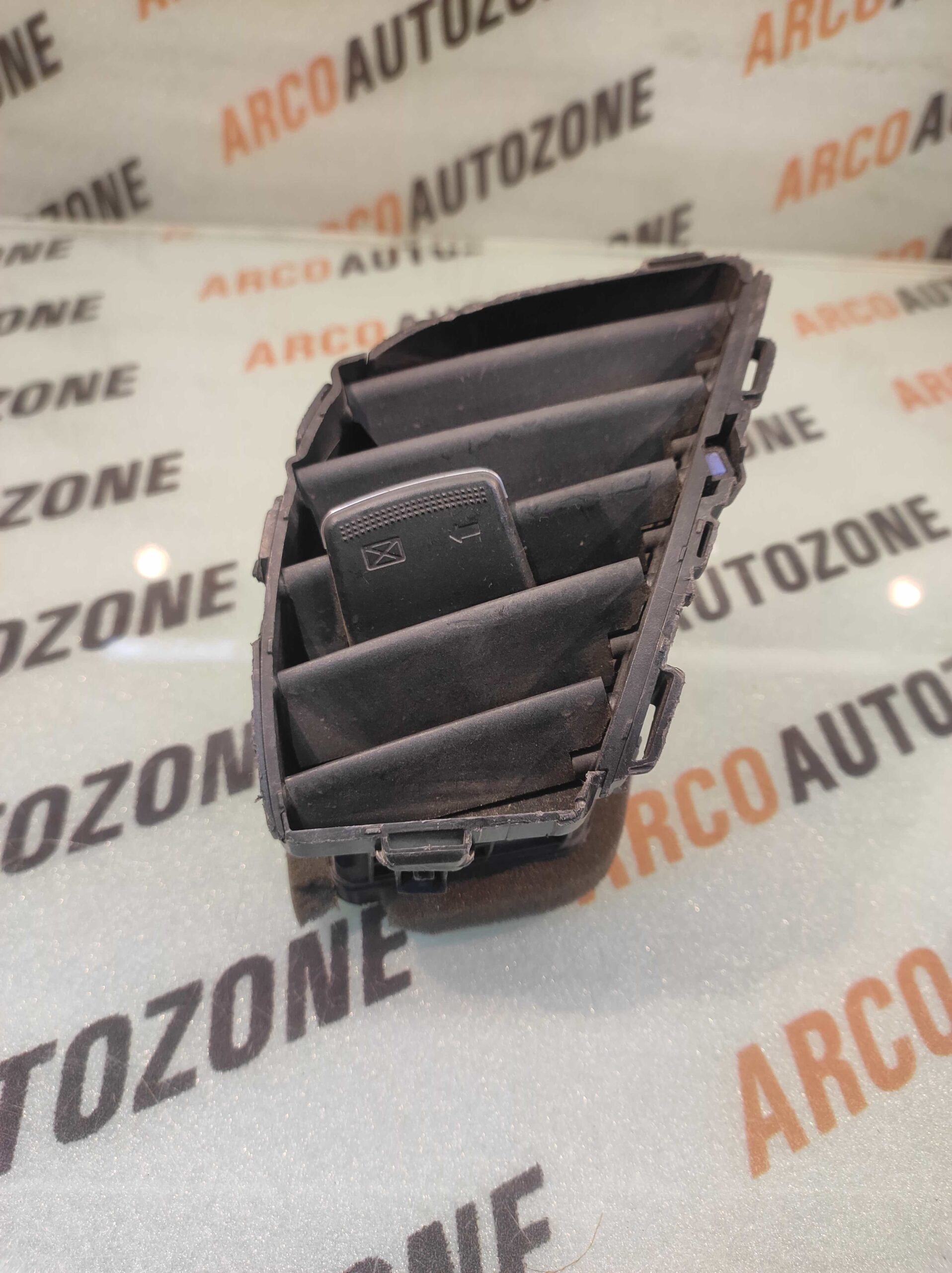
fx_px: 624
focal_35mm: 17
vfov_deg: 91.1
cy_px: 636
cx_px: 476
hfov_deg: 74.7
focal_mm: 4.74
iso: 194
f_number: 1.79
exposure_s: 1/33
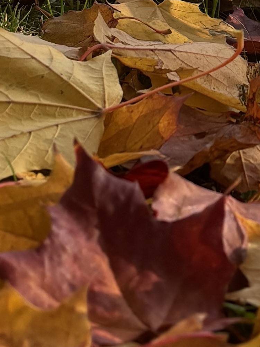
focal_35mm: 148
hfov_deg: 9.9
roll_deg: -2.0
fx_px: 1481
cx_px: 331
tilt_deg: -4.1
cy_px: -201
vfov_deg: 12.6
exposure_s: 1/587
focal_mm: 5.96
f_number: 1.6
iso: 50
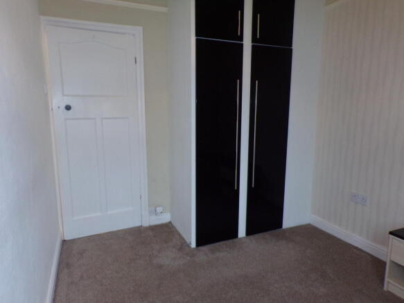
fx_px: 280
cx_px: 202
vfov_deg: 56.8
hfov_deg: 71.6
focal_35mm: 24
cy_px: 152
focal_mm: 4.3
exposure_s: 1/34
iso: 200
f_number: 3
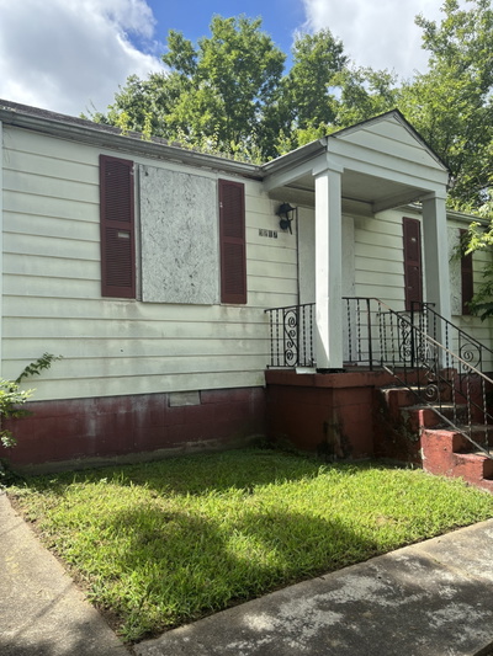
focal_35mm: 26
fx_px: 494
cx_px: 246
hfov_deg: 53.1
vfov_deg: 67.3
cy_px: 328
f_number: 1.6
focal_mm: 5.96
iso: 50
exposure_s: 1/1399
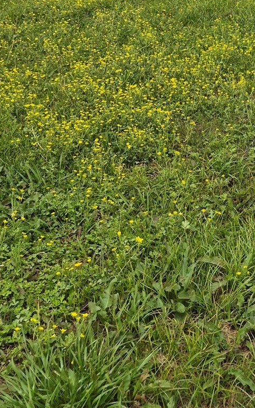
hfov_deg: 20.4
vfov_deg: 32.1
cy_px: 53
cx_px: 275
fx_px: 678
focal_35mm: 61
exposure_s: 1/7696
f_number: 1.8
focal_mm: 5.4
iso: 50
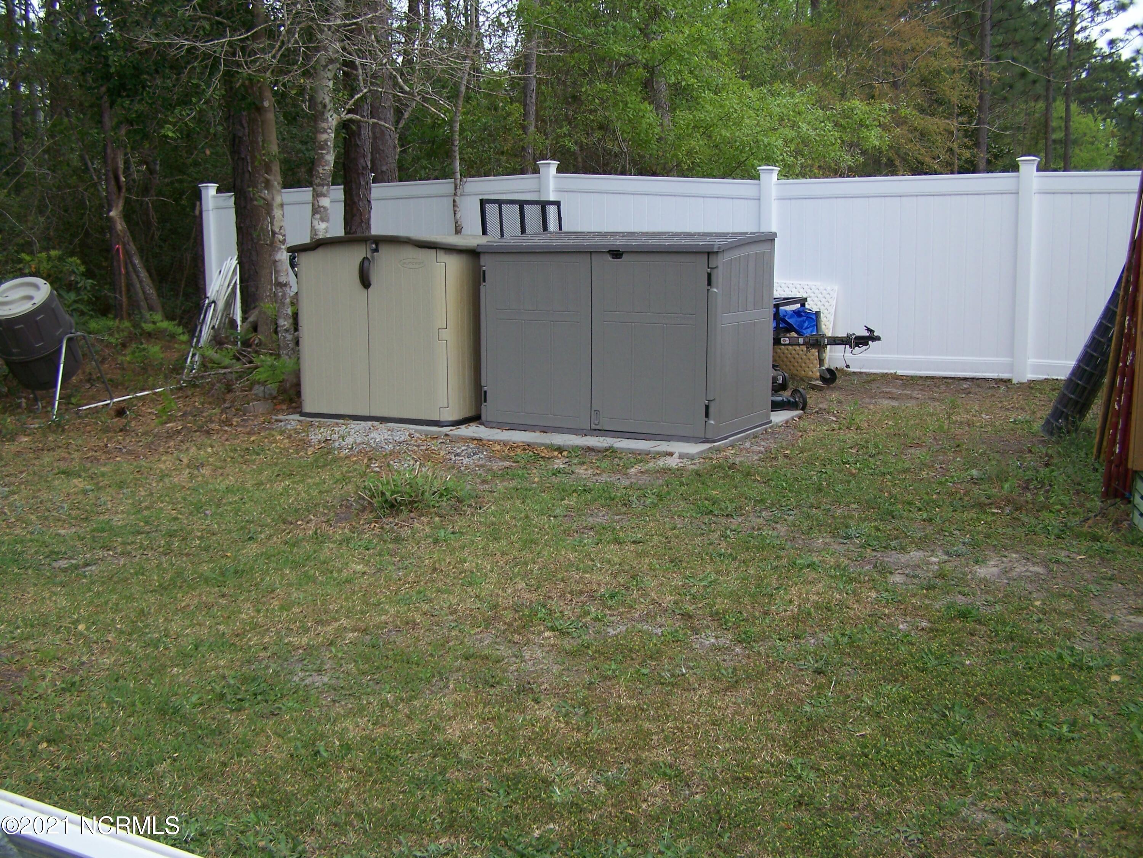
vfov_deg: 37.7
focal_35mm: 38
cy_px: 429
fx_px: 1255
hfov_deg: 49.0
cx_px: 572
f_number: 2.8
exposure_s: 1/400
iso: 64
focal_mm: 6.3
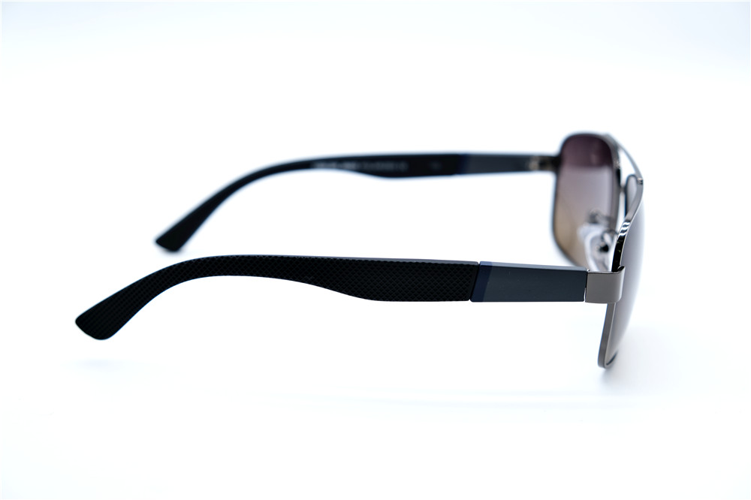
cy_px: 250
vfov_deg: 22.2
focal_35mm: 61
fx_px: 1272
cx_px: 376
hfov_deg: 32.9
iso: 160
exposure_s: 1/150
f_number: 5.6
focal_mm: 40.7
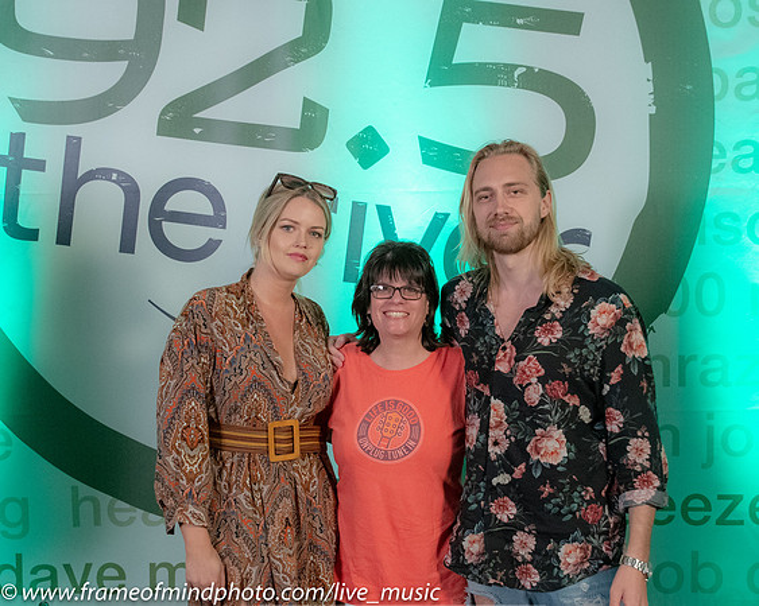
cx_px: 410
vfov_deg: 30.4
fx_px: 1116
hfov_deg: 37.5
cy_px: 307
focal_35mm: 50
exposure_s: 1/200
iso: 2500
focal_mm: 22
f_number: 4
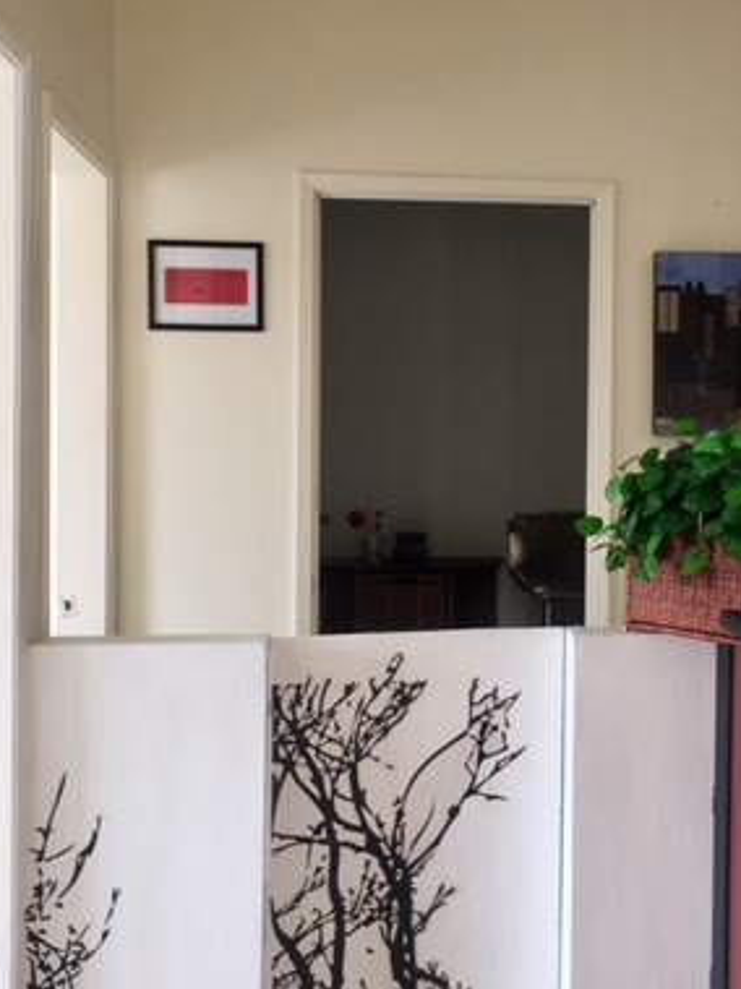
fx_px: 1399
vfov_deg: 38.9
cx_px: 543
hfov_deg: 29.3
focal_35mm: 49
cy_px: 449
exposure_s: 1/60
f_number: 2.2
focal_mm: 4.15
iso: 32
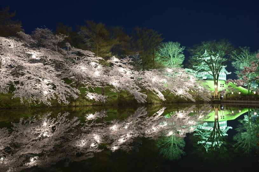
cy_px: 86
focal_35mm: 30
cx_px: 130
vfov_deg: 42.9
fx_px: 219
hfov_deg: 61.1
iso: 64
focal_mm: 30.5
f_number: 13
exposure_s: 25
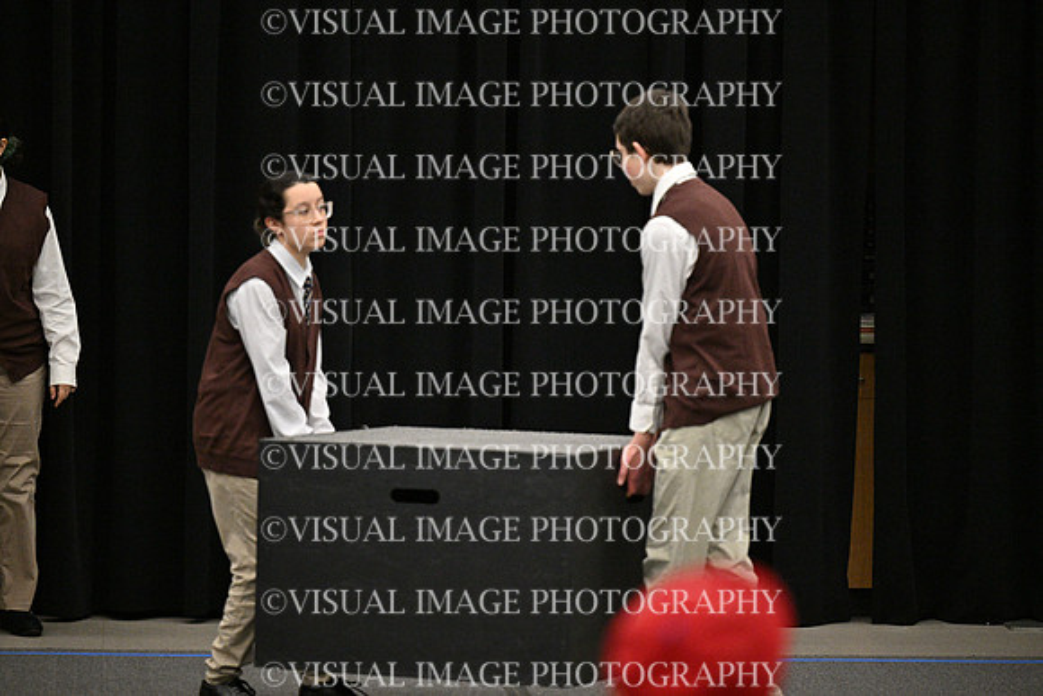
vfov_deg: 7.9
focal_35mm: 175
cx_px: 522
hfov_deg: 11.7
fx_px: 5071
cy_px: 348
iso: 6400
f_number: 2.8
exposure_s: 1/1000
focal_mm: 175
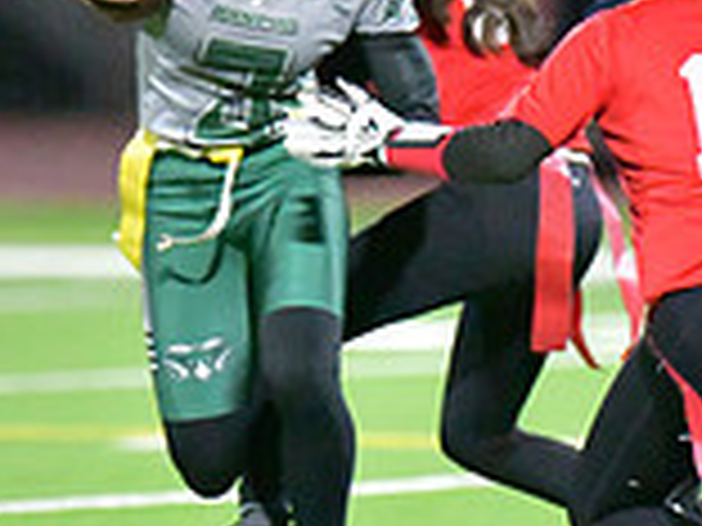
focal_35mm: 963
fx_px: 19529
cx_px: 333
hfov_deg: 2.1
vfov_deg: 1.5
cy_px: 263
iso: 25600
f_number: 2.8
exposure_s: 1/3200
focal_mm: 270
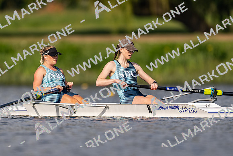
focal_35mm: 900
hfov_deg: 2.3
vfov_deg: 1.5
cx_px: 116
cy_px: 78
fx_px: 5829
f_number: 4
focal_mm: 600
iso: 200
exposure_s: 1/2500
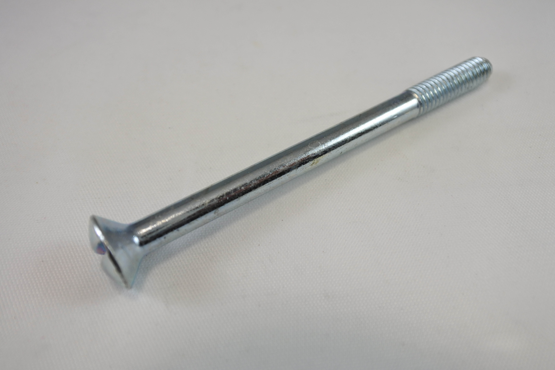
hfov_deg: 60.3
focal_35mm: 31
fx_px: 478
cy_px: 185
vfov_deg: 42.3
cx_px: 278
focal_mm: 11.6
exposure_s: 1/250
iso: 250
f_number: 3.8
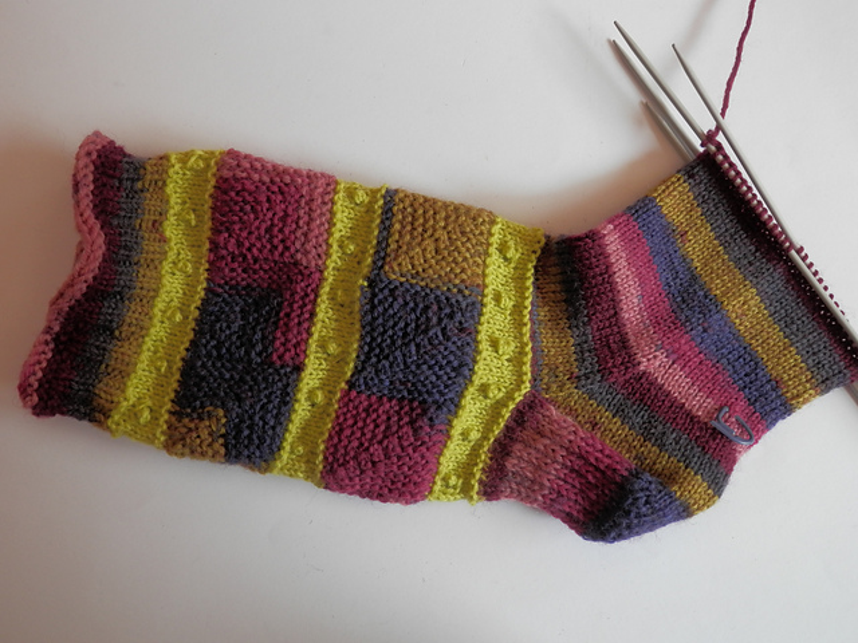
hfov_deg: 50.1
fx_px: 917
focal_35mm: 37
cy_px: 322
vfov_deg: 38.7
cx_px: 429
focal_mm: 6.6
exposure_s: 1/60
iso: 80
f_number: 3.6
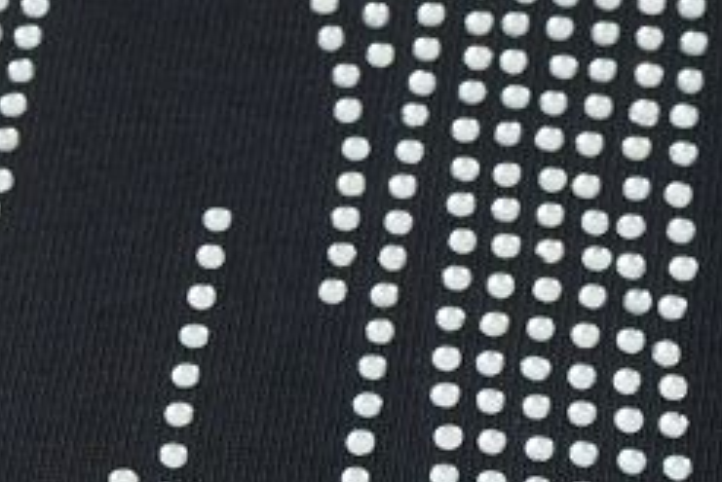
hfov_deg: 11.4
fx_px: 3411
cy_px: 675
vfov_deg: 8.0
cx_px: -453
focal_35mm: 170
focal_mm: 35
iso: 1600
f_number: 10
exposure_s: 1/100
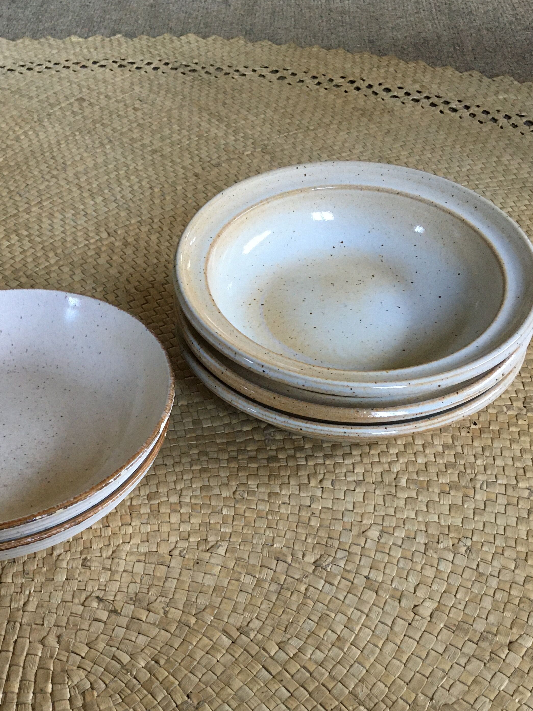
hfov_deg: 33.9
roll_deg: +2.5
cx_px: 161
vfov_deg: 44.1
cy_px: 477
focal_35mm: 42
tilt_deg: -44.5
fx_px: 862
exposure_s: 1/33
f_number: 2.2
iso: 200
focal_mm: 4.15
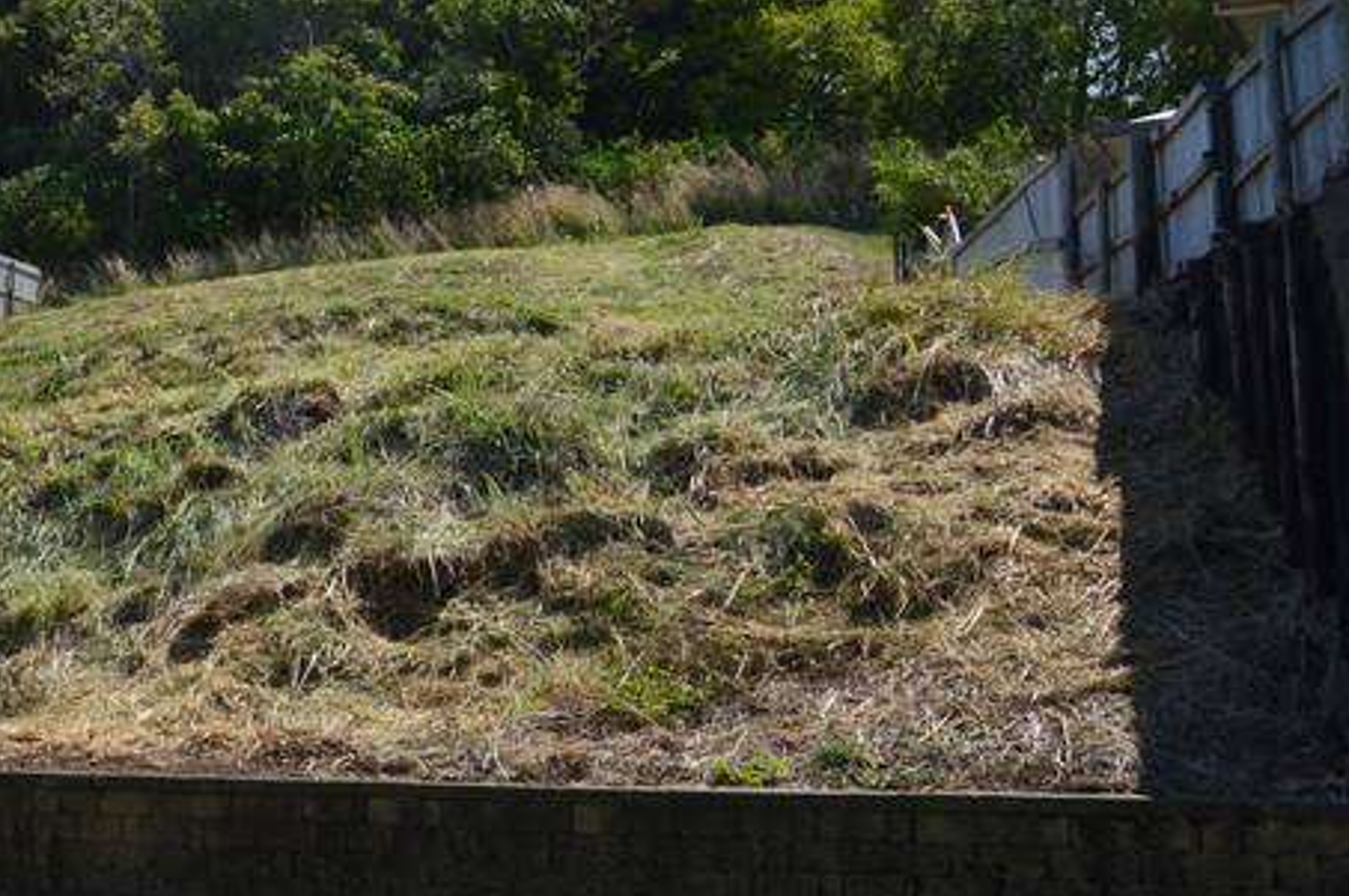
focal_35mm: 61
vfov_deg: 22.2
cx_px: -9
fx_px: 2283
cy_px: 439
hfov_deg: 30.5
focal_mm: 18
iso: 400
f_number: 11
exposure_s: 1/500
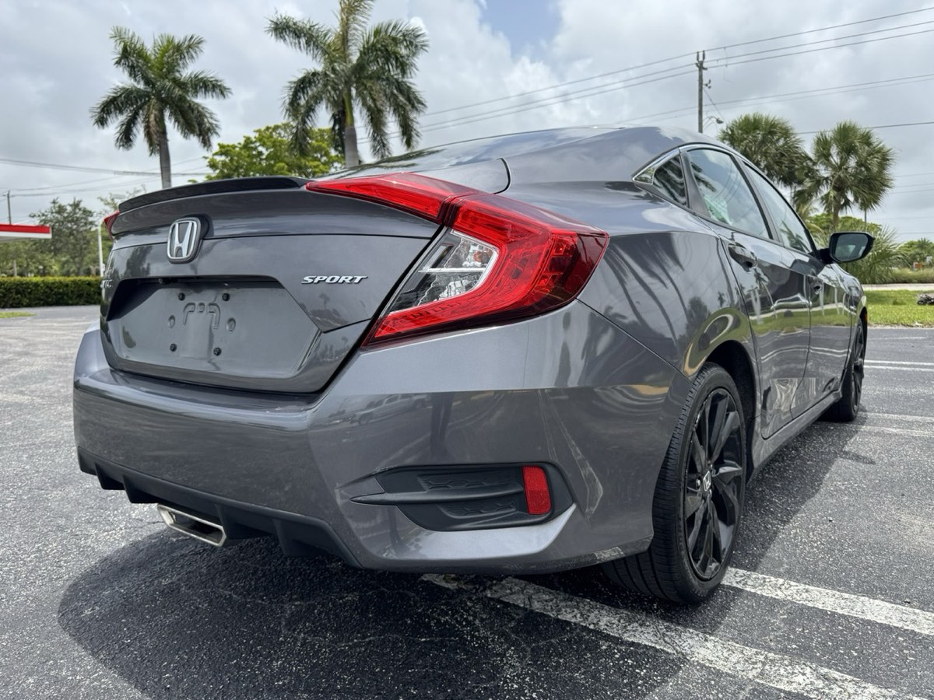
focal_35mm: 24
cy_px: 350
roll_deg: +1.2
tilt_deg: -6.0
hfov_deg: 71.6
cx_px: 467
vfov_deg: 56.8
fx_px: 648
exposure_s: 1/3413
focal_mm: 6.76
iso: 80
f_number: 1.78
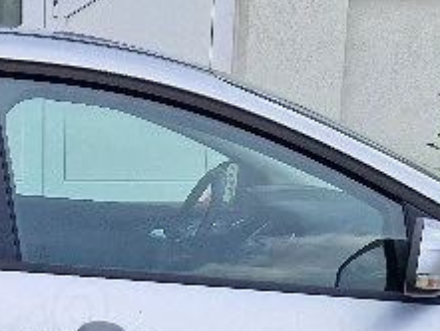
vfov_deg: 13.6
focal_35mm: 104
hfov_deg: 18.5
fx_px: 1323
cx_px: 26
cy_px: 453
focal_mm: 5.4
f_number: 1.8
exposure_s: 1/714
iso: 50
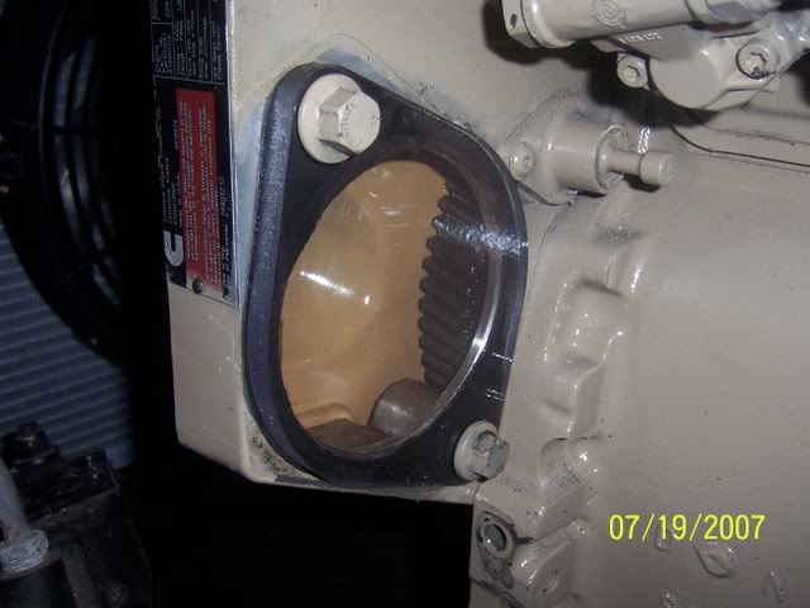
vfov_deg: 39.7
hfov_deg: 51.4
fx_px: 842
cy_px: 304
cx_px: 405
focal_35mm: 36
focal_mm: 6.2
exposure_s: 1/60
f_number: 2.8
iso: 80
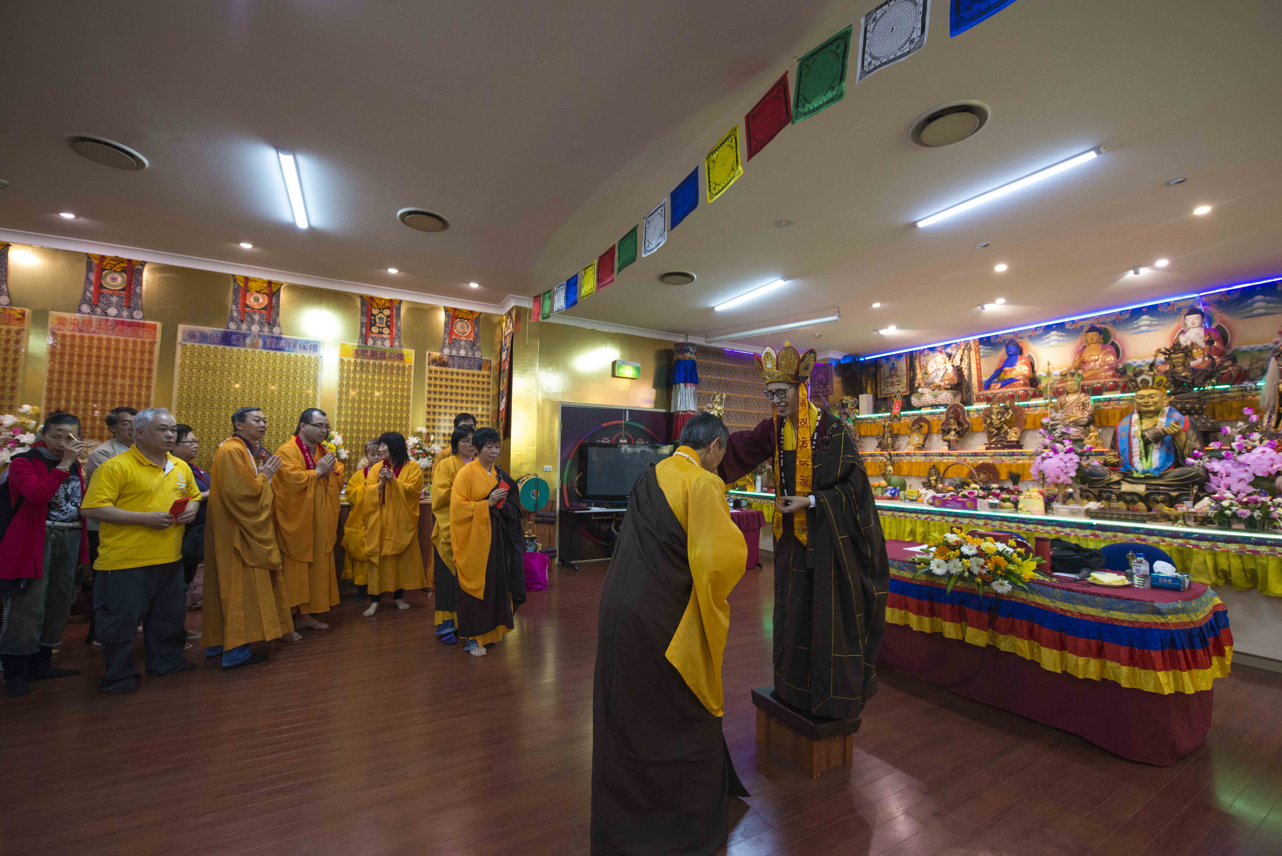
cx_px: 641
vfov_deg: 81.2
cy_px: 428
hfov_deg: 104.2
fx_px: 499
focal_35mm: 14
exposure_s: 1/100
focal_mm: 14
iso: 3200
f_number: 5
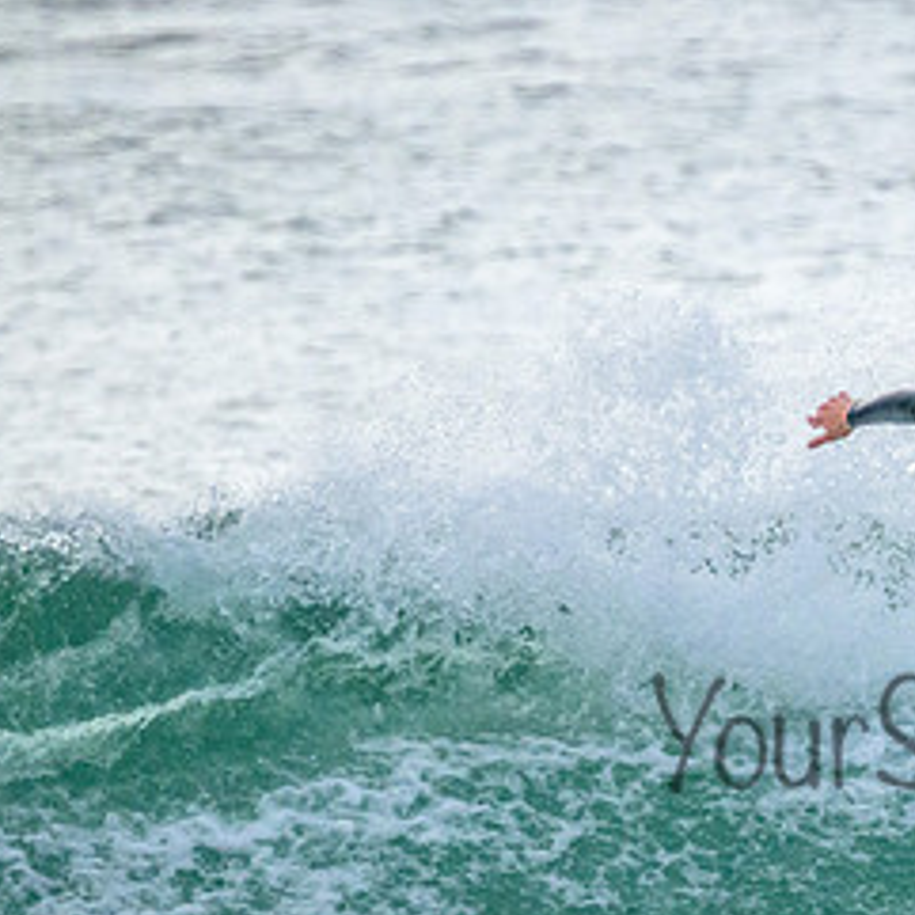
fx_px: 49045
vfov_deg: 1.1
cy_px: 700
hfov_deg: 1.1
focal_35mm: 1640
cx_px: 1044
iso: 9000
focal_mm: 800
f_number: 11
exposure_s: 1/2000
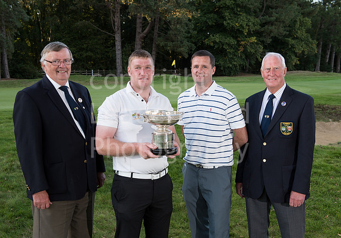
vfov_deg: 31.1
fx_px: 427
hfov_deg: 43.5
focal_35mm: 44
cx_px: 174
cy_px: 116
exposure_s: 1/125
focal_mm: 42
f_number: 5.6
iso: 400
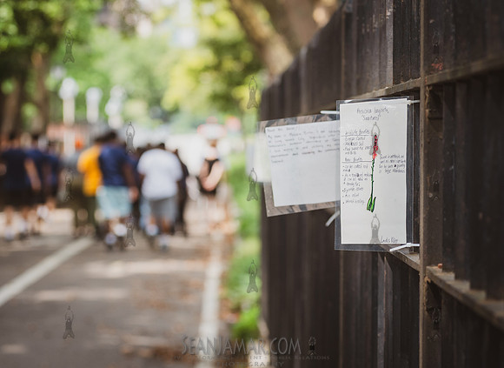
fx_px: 1561
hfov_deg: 18.3
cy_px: 175
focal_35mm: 108
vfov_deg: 13.4
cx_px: 304
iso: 640
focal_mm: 92
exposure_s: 1/500
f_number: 5
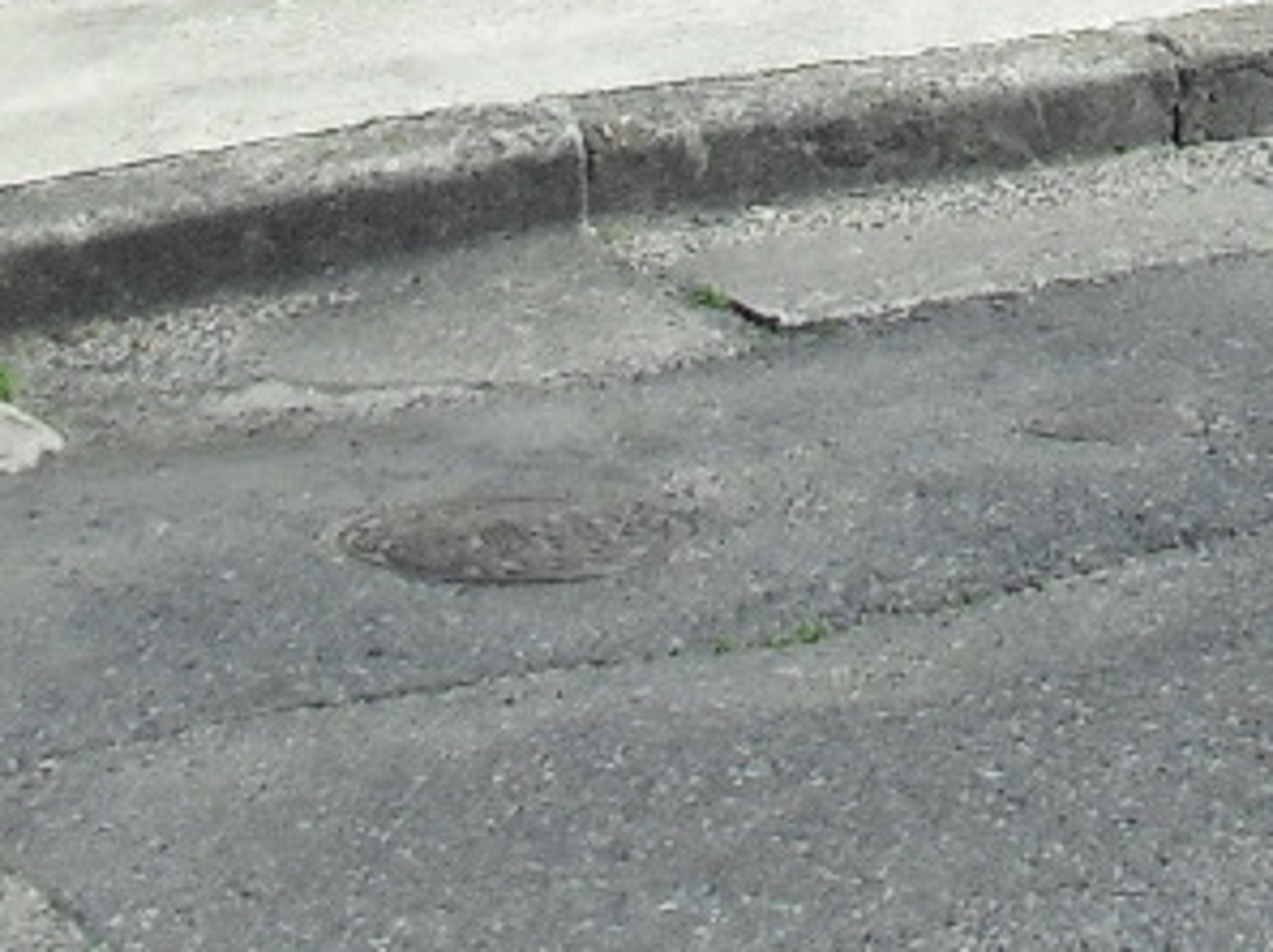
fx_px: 7530
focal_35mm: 205
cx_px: 1813
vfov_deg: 6.9
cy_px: -1158
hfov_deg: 9.4
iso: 100
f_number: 8
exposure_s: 1/200
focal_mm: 6.2
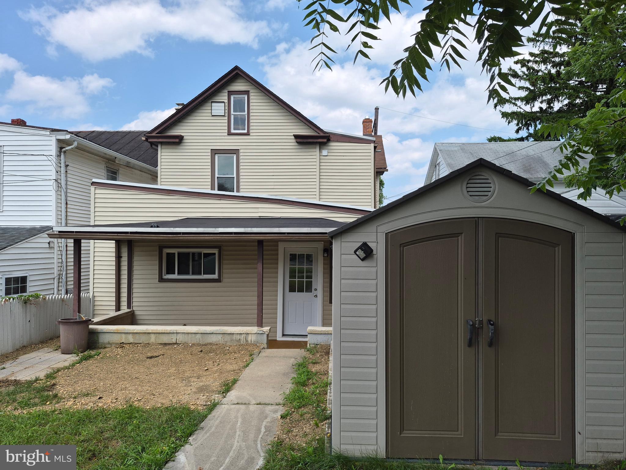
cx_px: 313
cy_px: 235
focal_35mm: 23
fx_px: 416
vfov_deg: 58.9
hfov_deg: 73.9
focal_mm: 5.4
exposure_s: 1/3504
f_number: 1.8
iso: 80
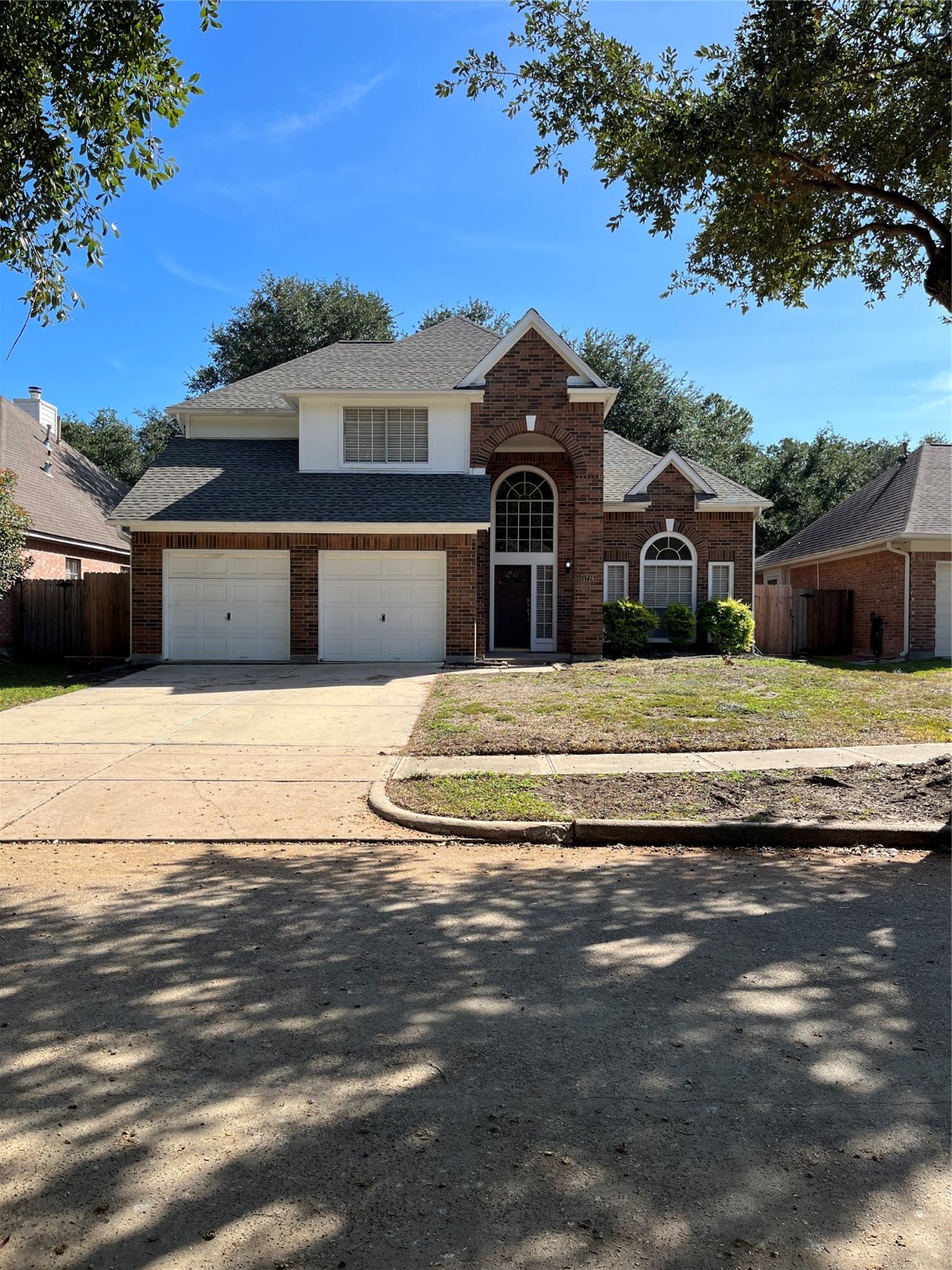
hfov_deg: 53.1
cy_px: 635
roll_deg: +0.6
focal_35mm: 26
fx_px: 953
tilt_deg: -2.0
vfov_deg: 67.3
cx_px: 476
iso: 50
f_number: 1.6
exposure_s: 1/2358
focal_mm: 5.1
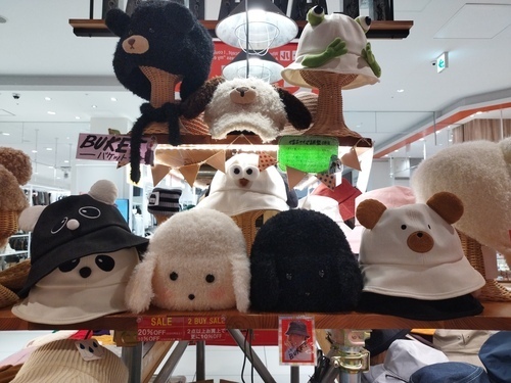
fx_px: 399
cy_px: 192
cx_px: 256
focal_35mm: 27
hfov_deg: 65.3
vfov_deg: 51.4
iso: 92
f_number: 1.79
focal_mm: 4.7
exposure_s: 1/100
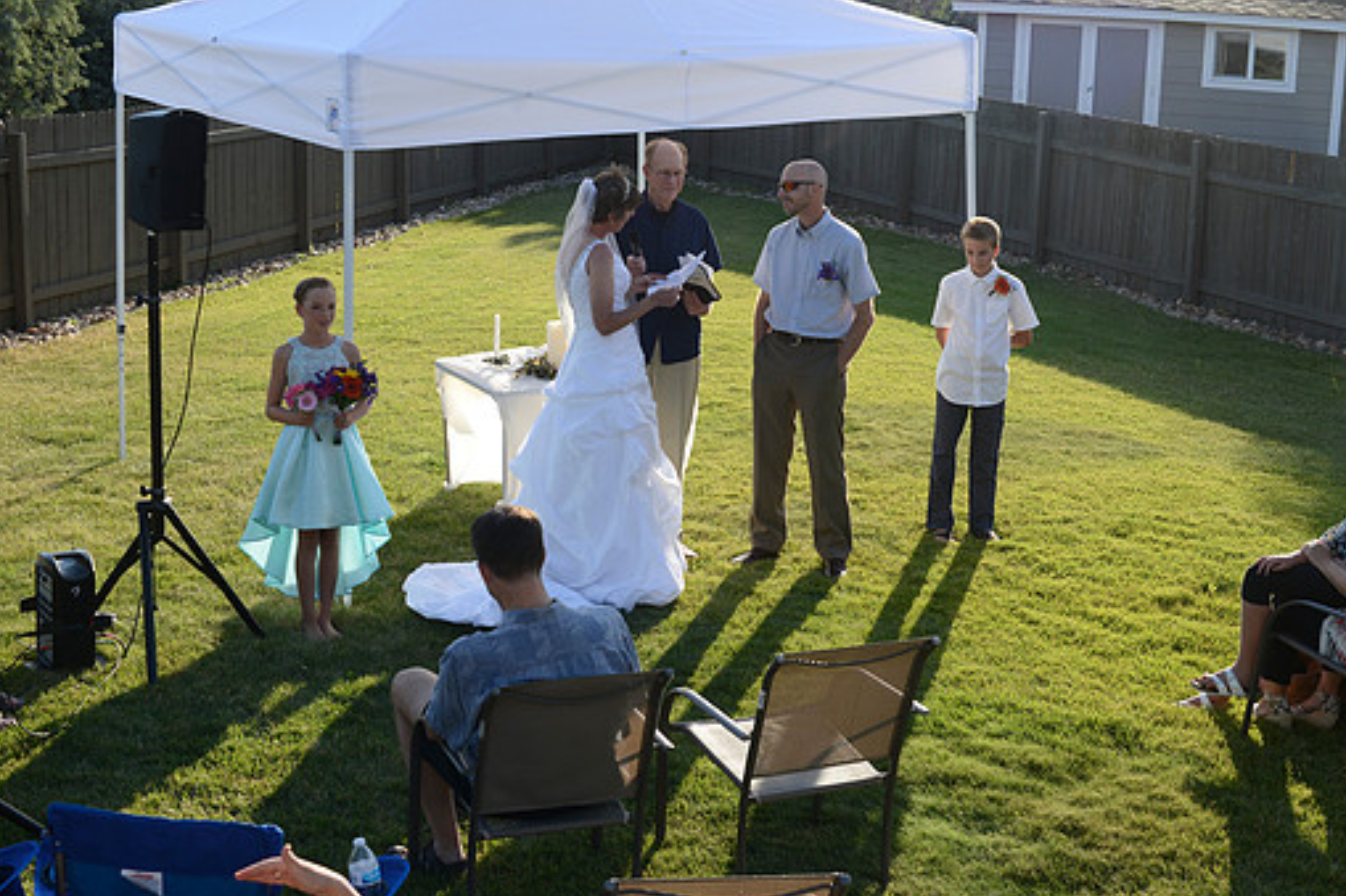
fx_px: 2130
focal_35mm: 57
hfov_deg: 35.0
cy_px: 488
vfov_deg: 23.8
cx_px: 759
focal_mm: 50
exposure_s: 1/200
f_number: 8
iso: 200
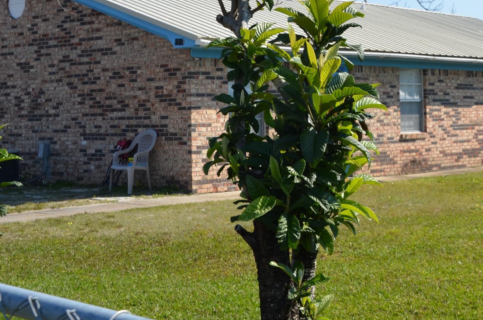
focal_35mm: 74
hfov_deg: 26.3
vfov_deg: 18.1
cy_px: 57
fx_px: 992
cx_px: 455
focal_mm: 23
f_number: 8
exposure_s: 1/250
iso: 100
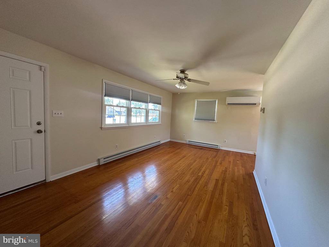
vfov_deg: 85.7
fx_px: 133
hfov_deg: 102.1
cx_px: 164
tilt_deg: -3.7
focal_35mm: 14
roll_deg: -3.2
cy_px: 124
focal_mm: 2.22
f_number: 2.2
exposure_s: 1/99
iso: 250
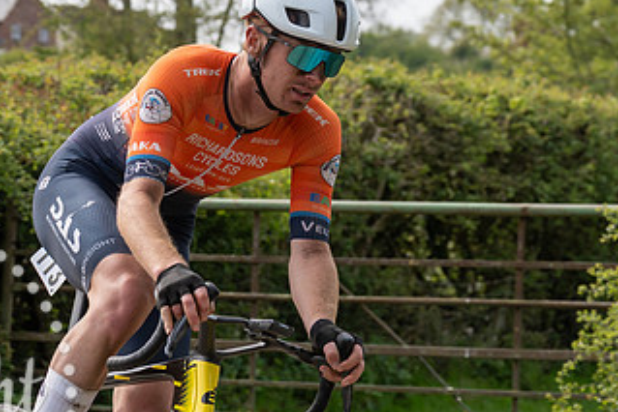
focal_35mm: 193
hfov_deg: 10.6
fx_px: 3315
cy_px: 123
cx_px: 241
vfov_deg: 7.1
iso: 200
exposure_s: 1/1000
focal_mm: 72
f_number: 5
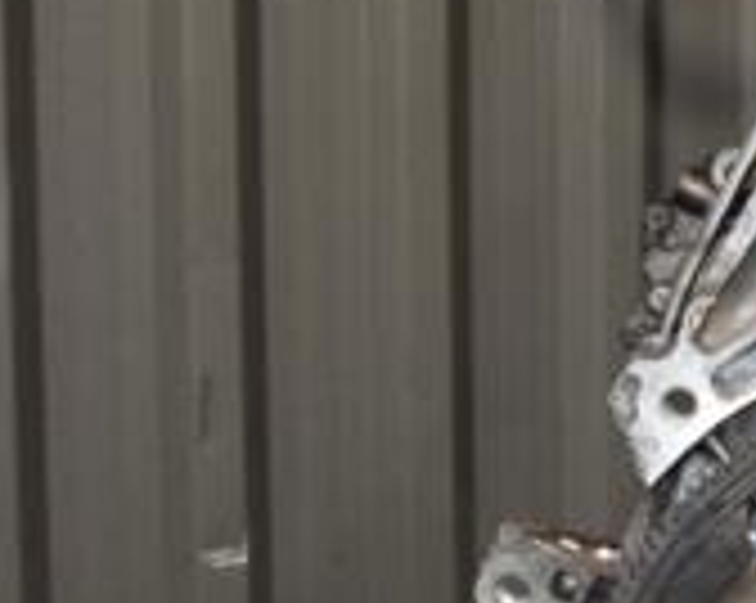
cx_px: 1094
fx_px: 2362
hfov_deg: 16.7
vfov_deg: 14.5
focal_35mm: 106
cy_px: 328
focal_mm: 21
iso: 800
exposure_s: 1/60
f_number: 5
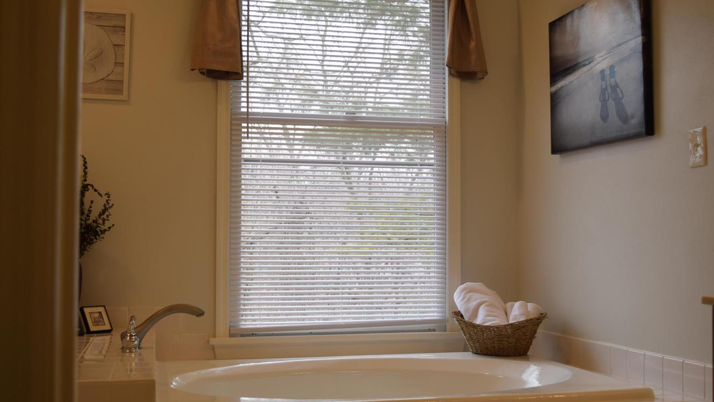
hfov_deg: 45.5
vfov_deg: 26.5
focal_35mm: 45
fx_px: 852
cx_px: 361
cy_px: 211
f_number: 5.6
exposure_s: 1/125
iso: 400
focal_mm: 28
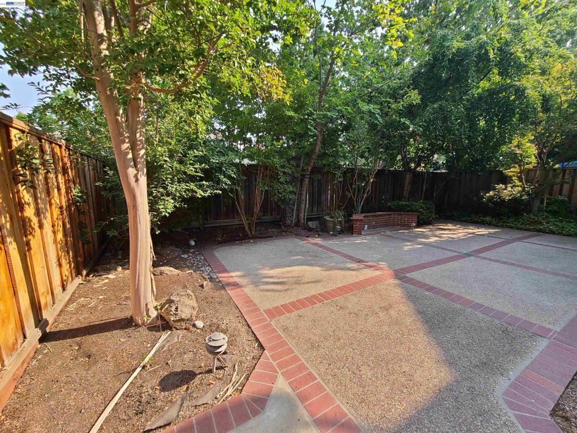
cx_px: 288
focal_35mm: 13
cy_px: 216
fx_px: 217
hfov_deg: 106.2
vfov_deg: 89.9
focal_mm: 2.2
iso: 50
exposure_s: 1/278
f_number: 2.2
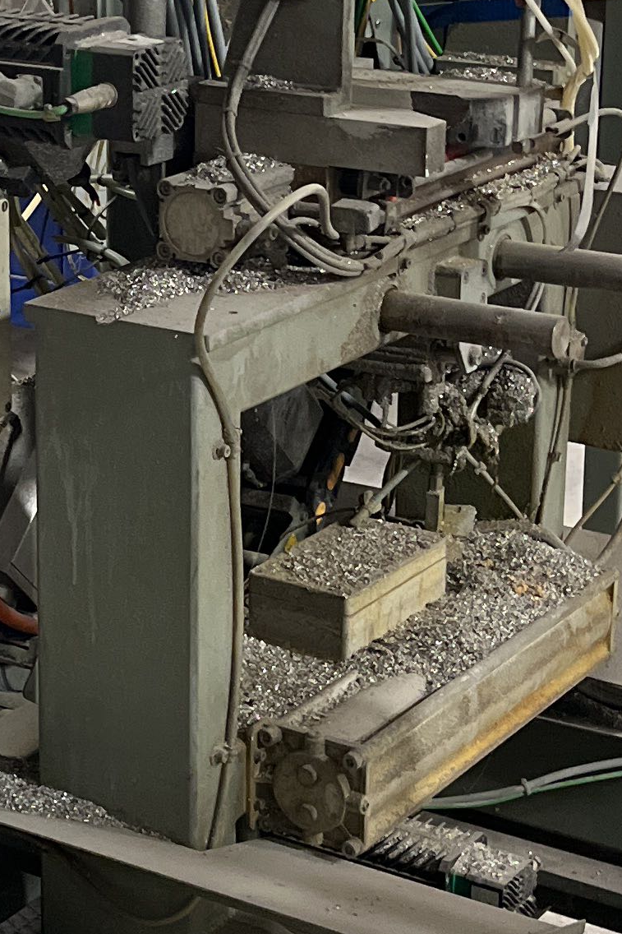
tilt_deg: -15.8
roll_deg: +1.1
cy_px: 335
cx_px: -51
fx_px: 2489
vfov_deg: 21.2
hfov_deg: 14.0
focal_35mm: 96
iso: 400
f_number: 1.6
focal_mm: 5.1
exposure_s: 1/33
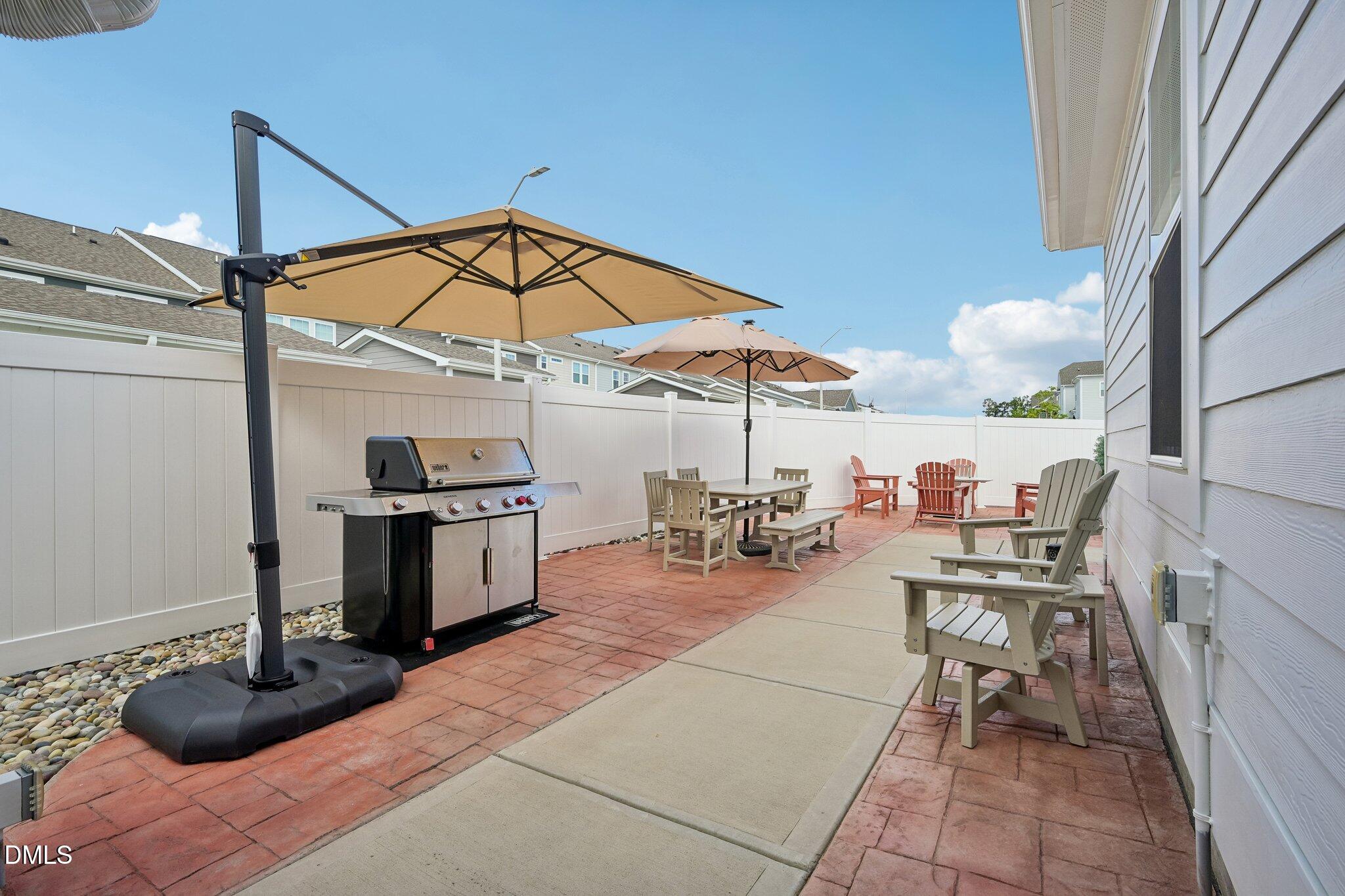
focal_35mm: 16
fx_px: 598
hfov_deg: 96.7
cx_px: 672
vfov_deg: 73.7
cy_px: 448
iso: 100
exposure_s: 1/200
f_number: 8
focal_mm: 16
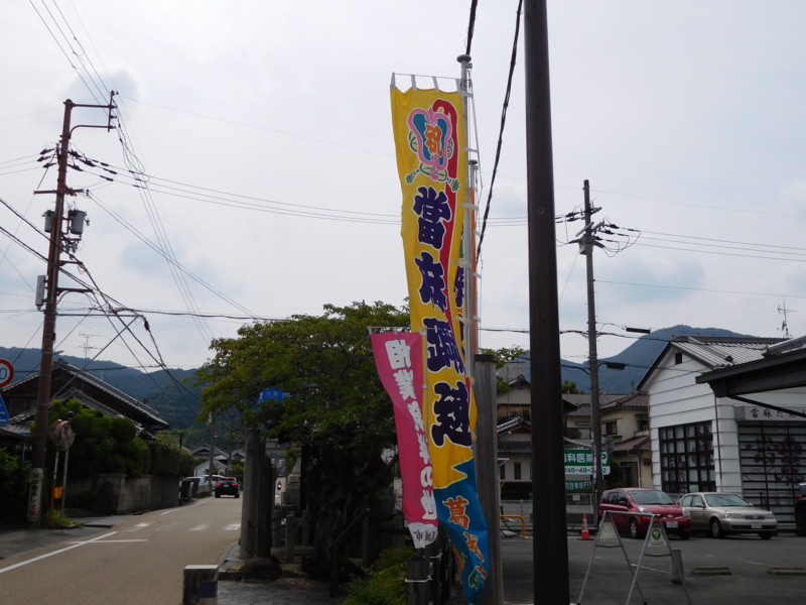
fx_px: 815
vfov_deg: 40.7
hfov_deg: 52.6
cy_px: 302
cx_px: 403
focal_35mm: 35
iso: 125
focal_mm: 6.2
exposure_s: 1/640
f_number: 7.6
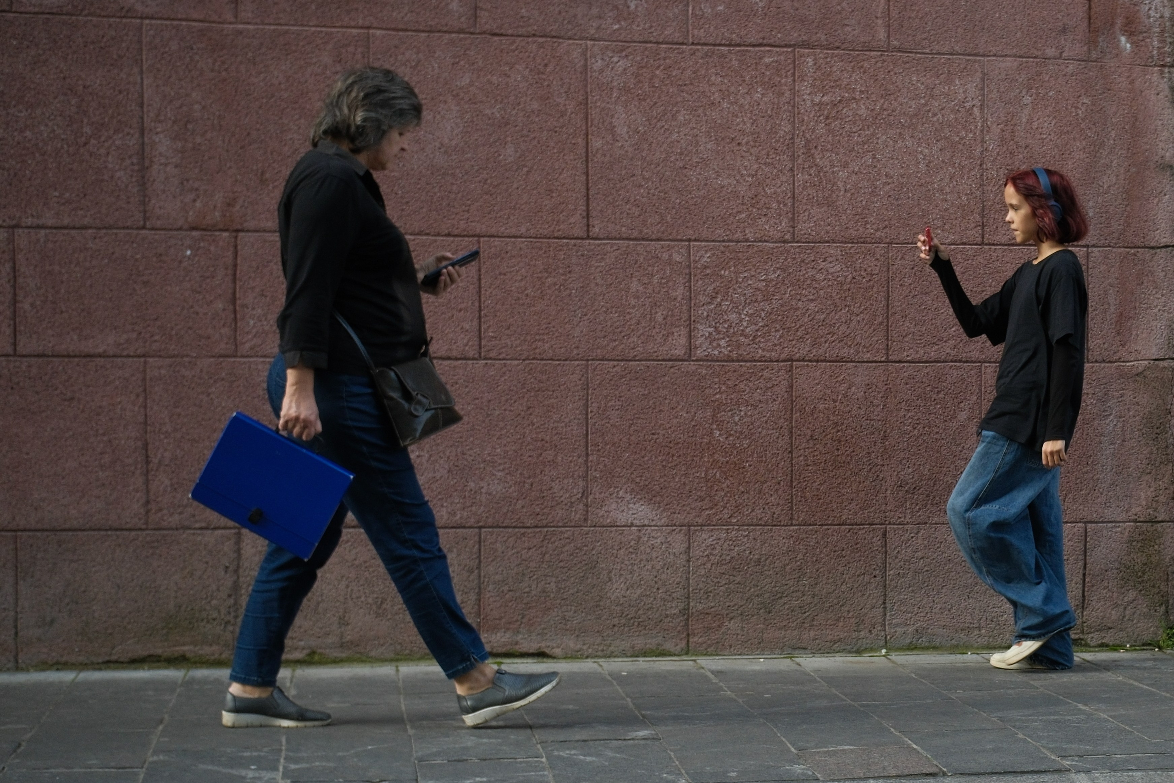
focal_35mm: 41
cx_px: 587
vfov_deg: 32.6
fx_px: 1337
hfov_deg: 47.4
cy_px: 392
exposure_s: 1/850
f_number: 4
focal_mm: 27
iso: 640
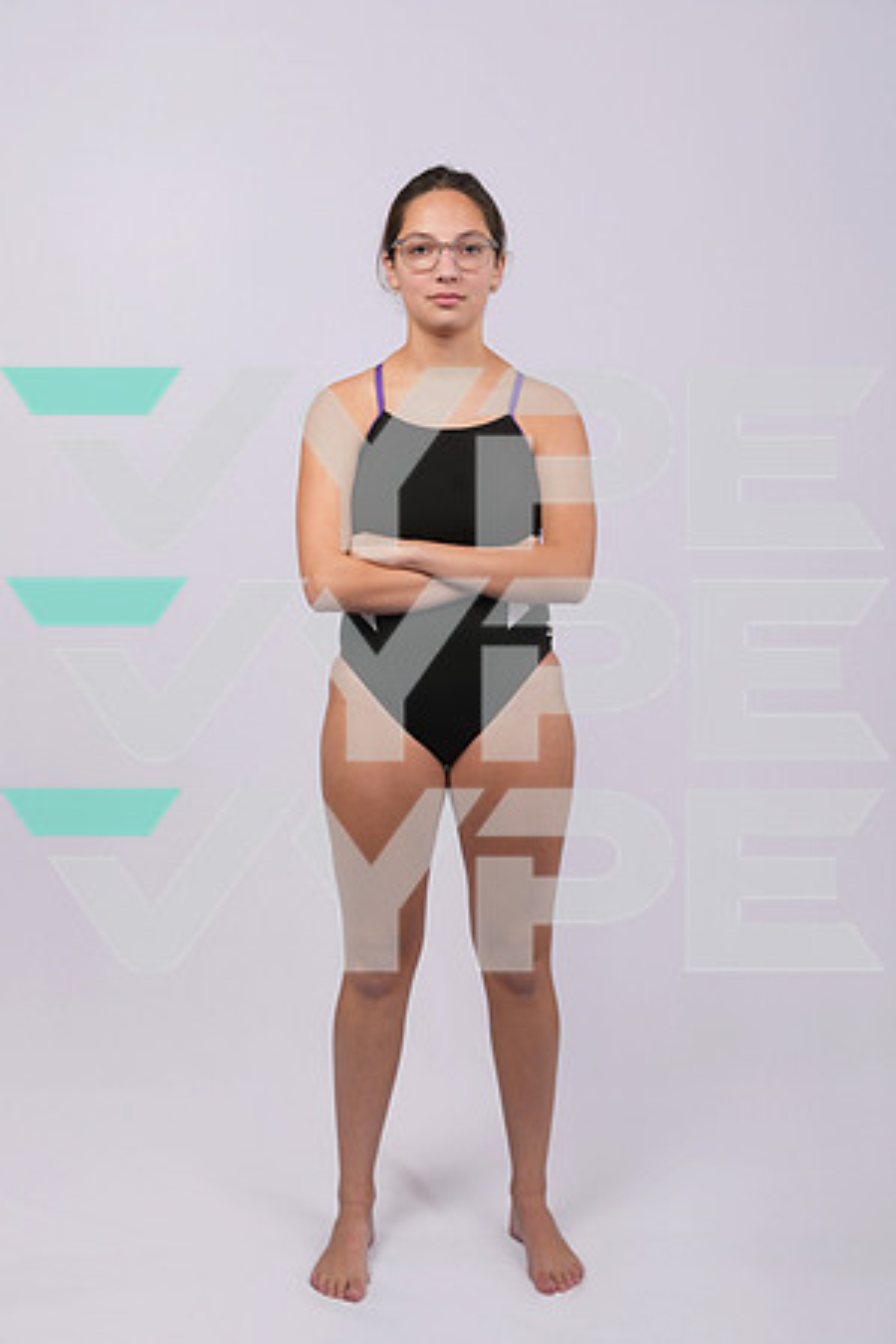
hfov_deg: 31.2
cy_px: 672
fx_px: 1605
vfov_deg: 45.4
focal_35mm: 43
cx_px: 448
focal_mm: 43
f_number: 7.1
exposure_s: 1/250
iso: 160
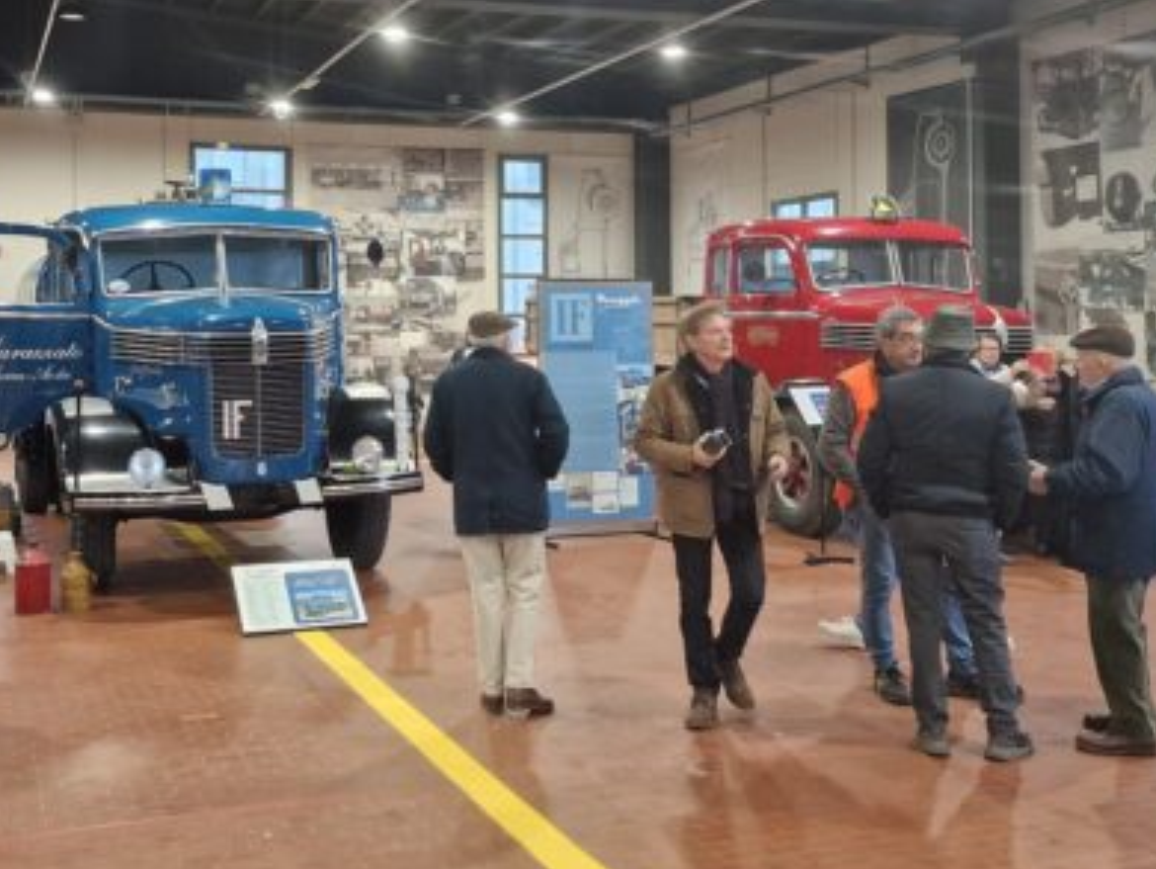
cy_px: 297
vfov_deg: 34.9
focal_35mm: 41
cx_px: 427
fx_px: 1370
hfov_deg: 45.3
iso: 320
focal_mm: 6.4
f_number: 1.8
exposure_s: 1/100
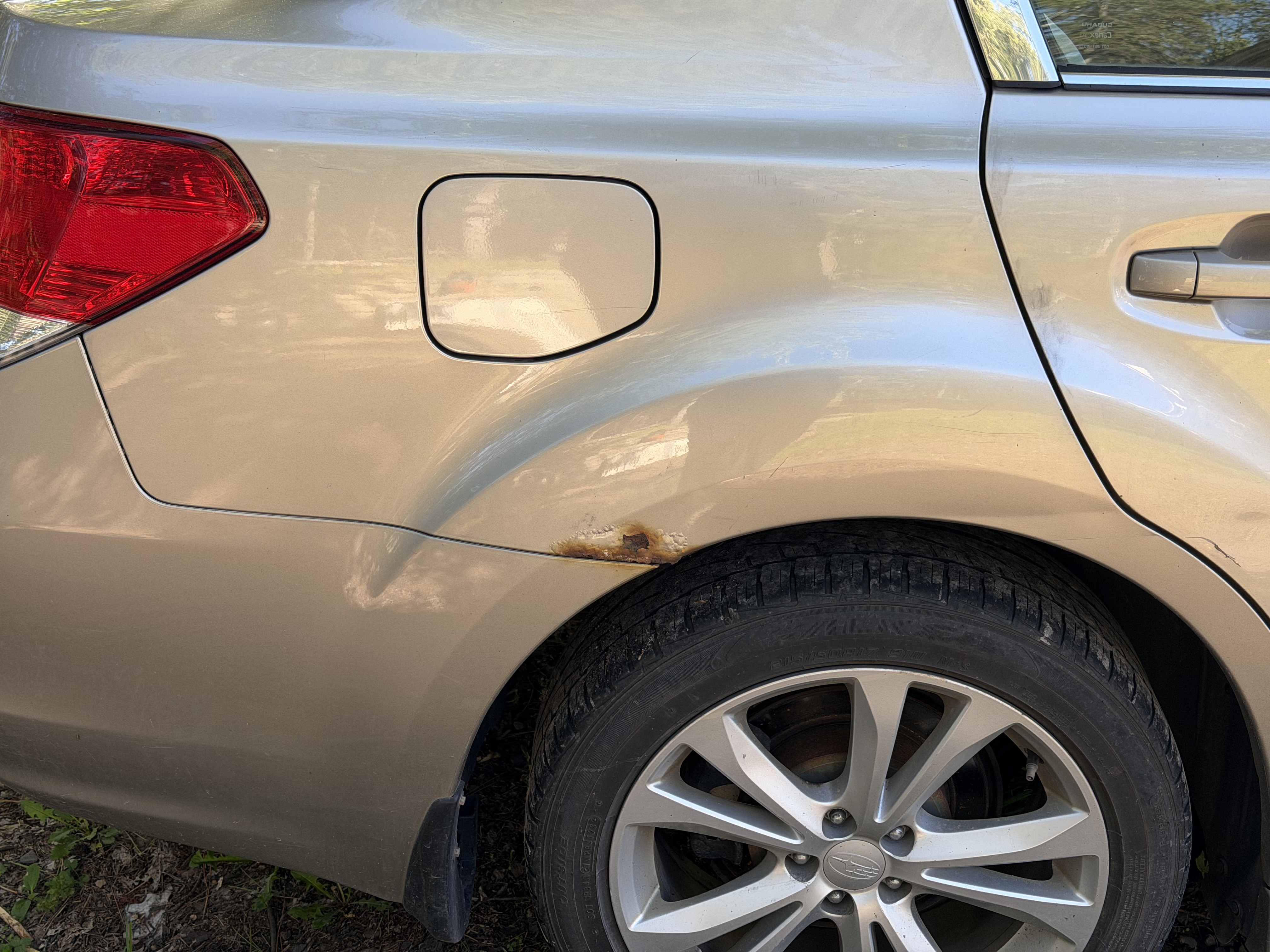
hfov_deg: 39.7
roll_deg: -1.8
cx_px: 635
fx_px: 1761
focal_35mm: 48
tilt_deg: -26.6
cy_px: 476
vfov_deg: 30.3
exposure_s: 1/455
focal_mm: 6.76
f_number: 1.78
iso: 80
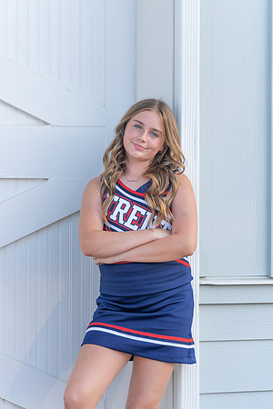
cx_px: 136
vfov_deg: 12.7
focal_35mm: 162
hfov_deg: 8.5
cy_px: 204
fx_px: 1843
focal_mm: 162
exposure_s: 1/320
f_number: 5
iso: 400
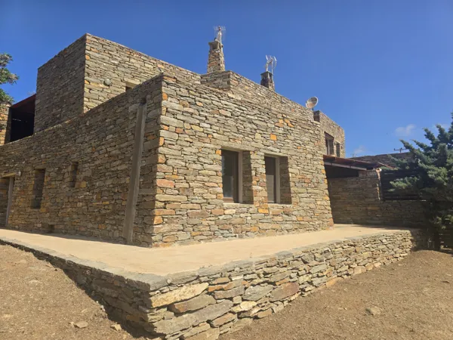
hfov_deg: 73.9
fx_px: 301
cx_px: 226
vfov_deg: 58.9
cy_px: 170
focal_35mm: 23
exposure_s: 1/927
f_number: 1.7
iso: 12
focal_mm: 6.3
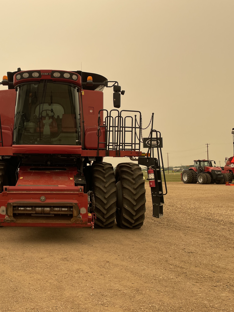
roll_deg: +0.7
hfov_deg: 39.5
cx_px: 56
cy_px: 157
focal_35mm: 35
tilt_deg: +3.0
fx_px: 315
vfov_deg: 52.6
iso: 32
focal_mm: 4.2
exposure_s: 1/1221
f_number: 1.6
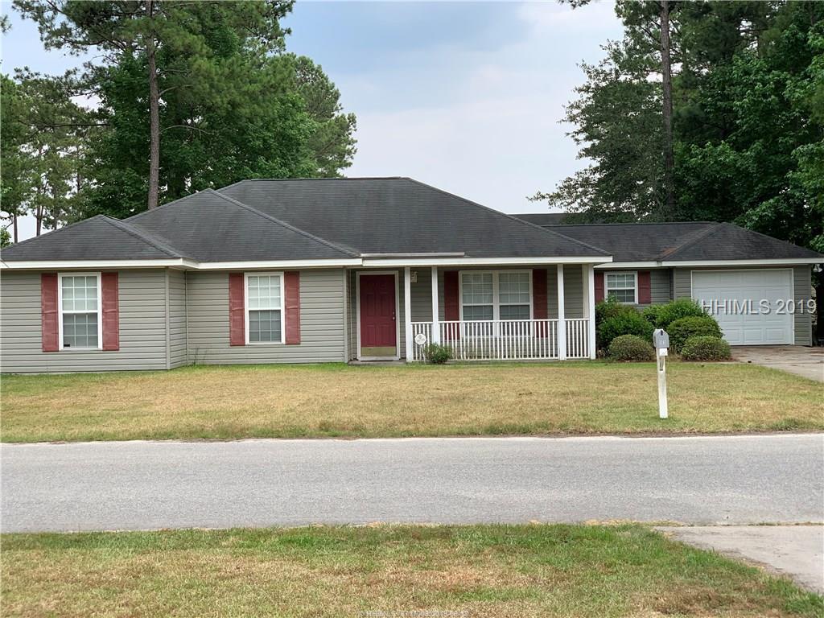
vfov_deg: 28.0
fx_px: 1238
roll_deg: +0.6
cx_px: 412
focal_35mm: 52
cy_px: 309
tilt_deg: +1.0
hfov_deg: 36.8
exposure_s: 1/241
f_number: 2.4
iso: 16
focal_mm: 6
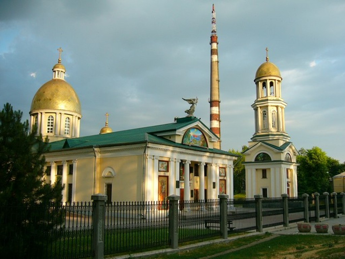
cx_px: 172
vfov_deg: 40.7
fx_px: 349
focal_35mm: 35
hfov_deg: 52.6
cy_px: 130
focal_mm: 5.8
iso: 50
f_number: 2.8
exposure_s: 1/250
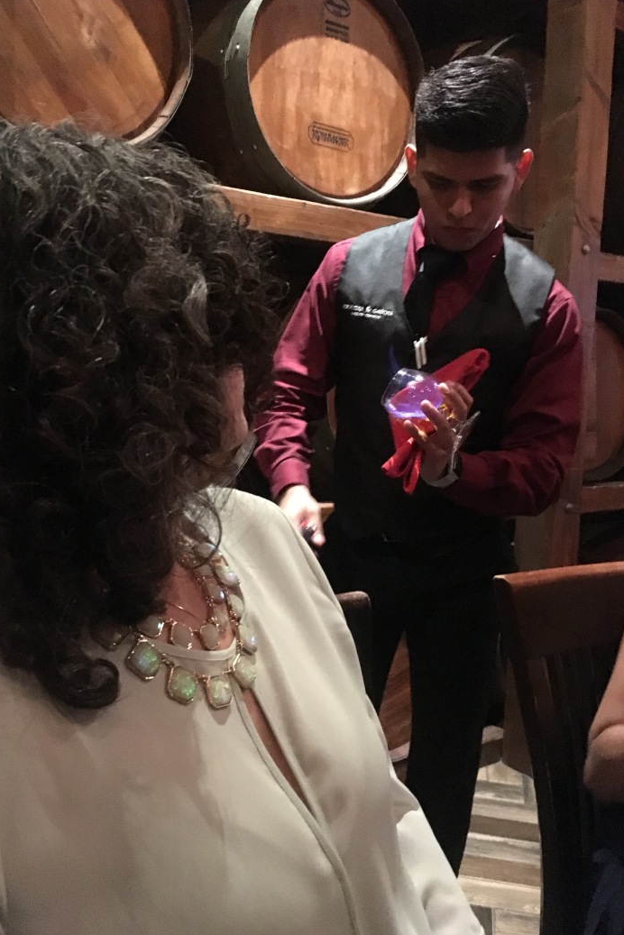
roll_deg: -1.7
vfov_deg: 60.3
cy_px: 463
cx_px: 294
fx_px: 805
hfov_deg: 42.3
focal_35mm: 31
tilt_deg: -5.9
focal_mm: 4.15
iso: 1250
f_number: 2.2
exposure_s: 1/15
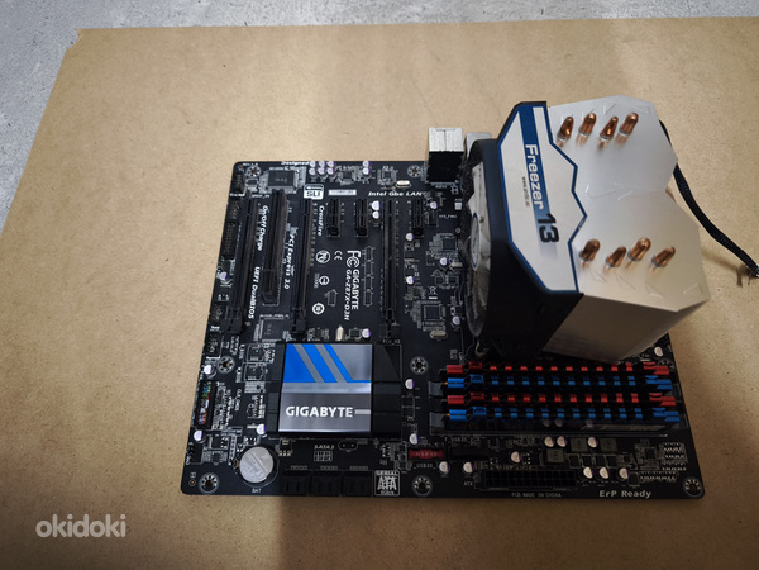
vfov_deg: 58.9
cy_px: 285
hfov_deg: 73.9
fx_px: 504
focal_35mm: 23
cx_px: 380
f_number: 1.6
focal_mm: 6.57
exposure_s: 1/25
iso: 1000
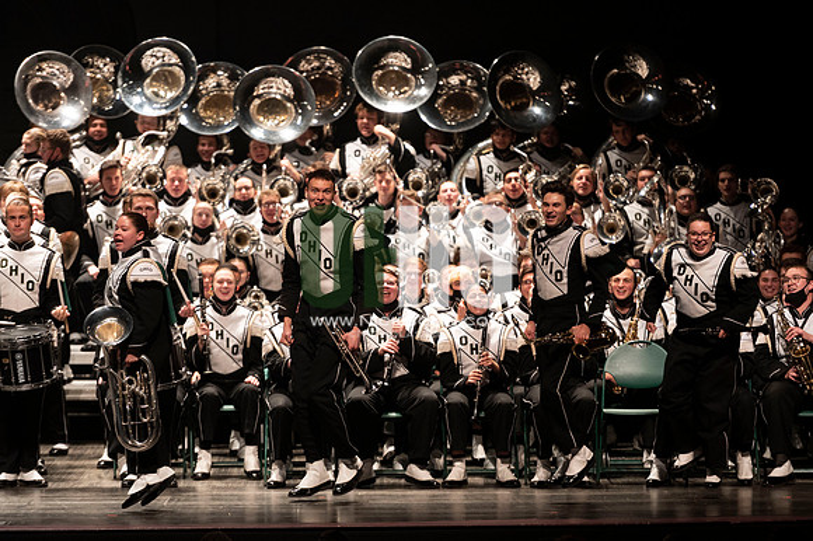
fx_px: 4514
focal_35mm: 200
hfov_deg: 10.3
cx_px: 406
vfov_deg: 6.9
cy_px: 270
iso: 2500
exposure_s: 1/500
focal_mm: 200
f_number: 2.8
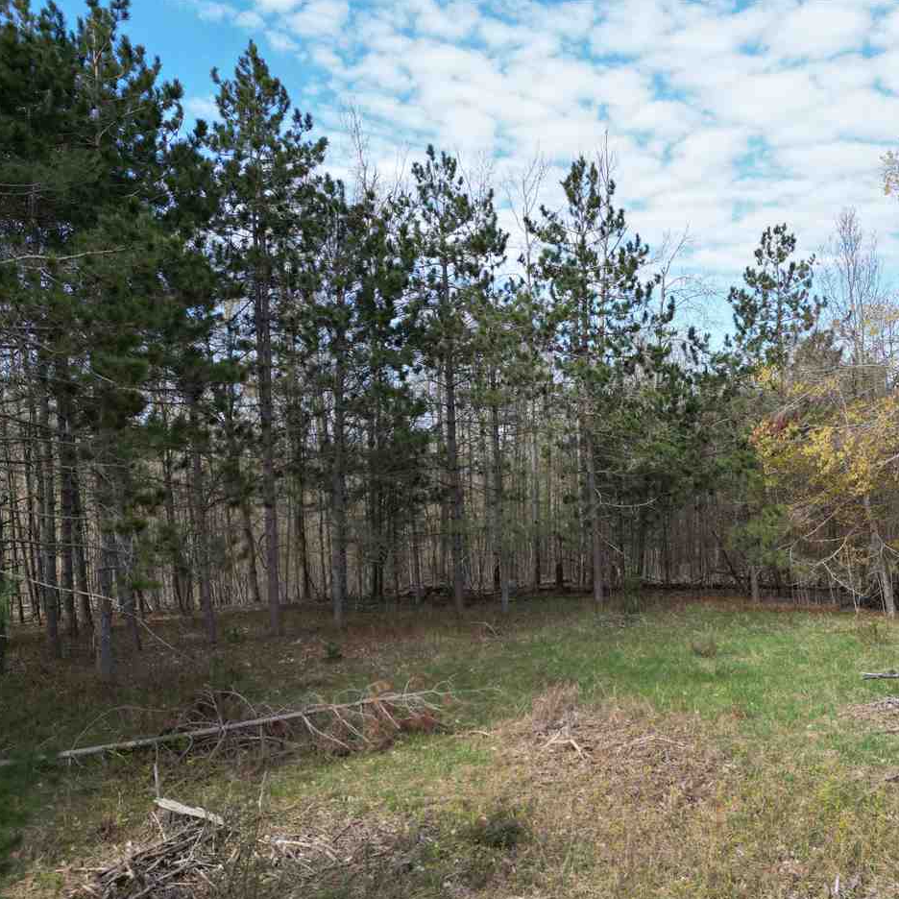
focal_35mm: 29
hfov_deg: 55.0
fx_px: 852
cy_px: 458
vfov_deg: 55.6
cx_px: 563
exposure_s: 1/1600
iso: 150
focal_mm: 6.72
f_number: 1.7
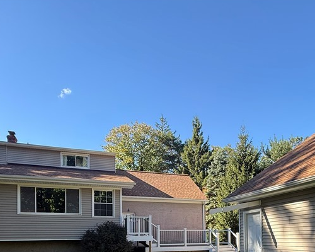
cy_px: 234
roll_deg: +0.6
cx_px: 172
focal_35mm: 28
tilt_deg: +3.7
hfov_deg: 62.1
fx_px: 261
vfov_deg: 45.8
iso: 64
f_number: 2.2
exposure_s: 1/355
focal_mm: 2.22
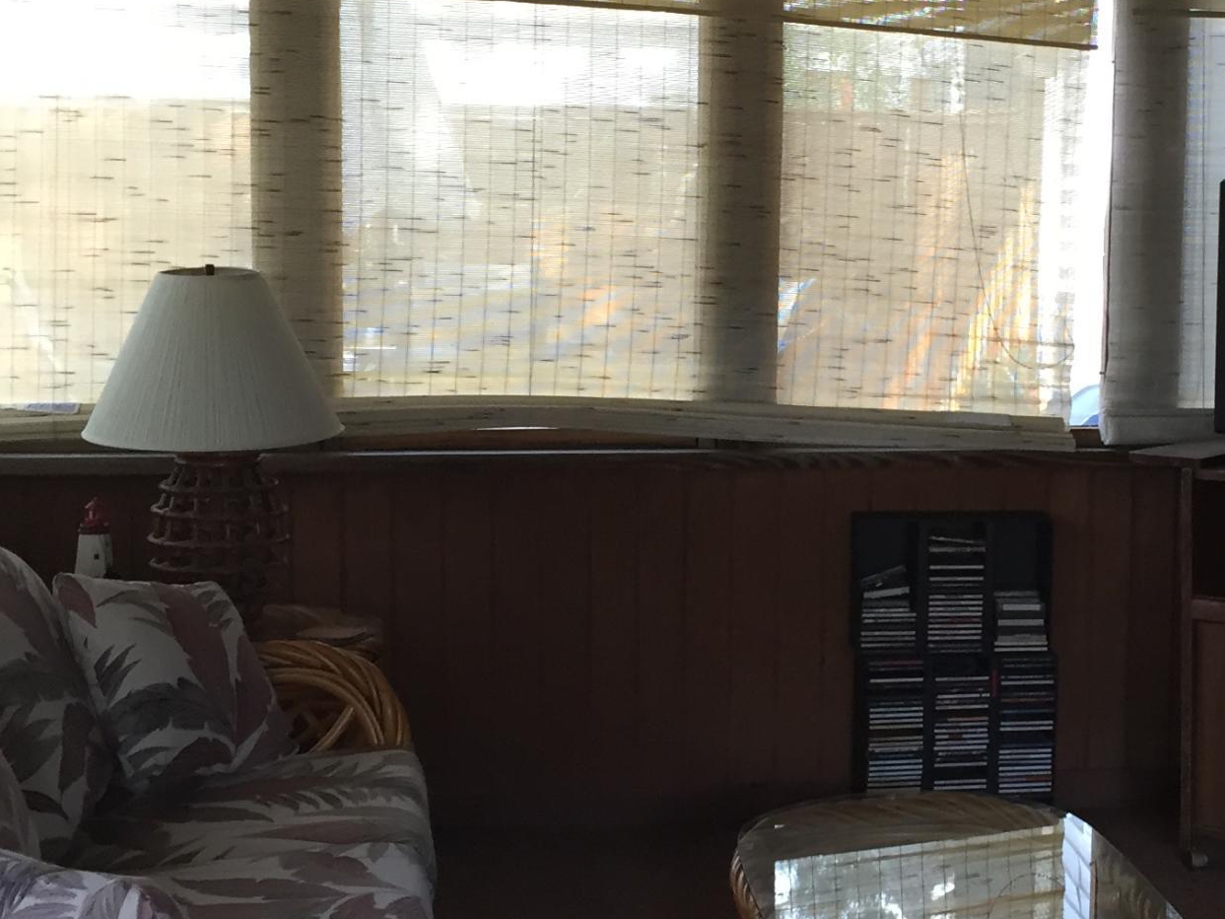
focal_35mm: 70
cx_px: 1069
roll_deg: -0.4
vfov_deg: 21.0
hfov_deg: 26.9
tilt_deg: -6.2
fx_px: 2477
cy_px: 451
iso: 64
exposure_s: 1/30
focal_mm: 4.15
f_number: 2.2
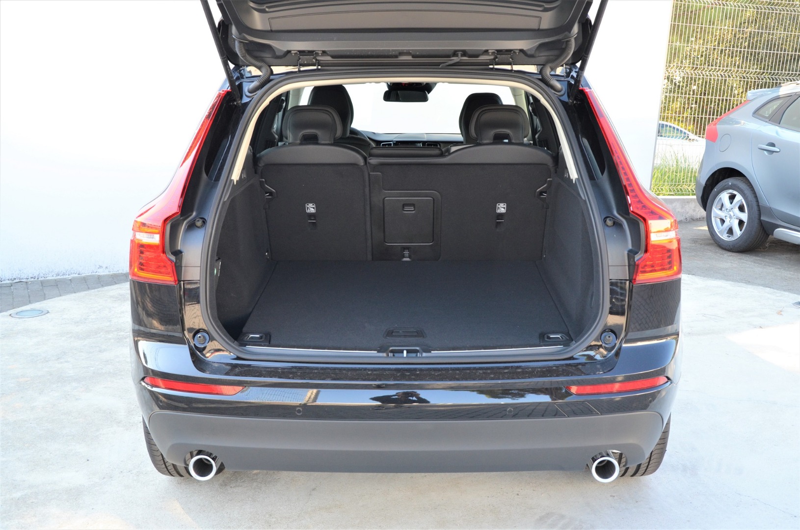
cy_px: 265
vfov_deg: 31.8
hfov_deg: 46.5
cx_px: 400
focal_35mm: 42
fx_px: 932
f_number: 5.6
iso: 400
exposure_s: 1/125
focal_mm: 28
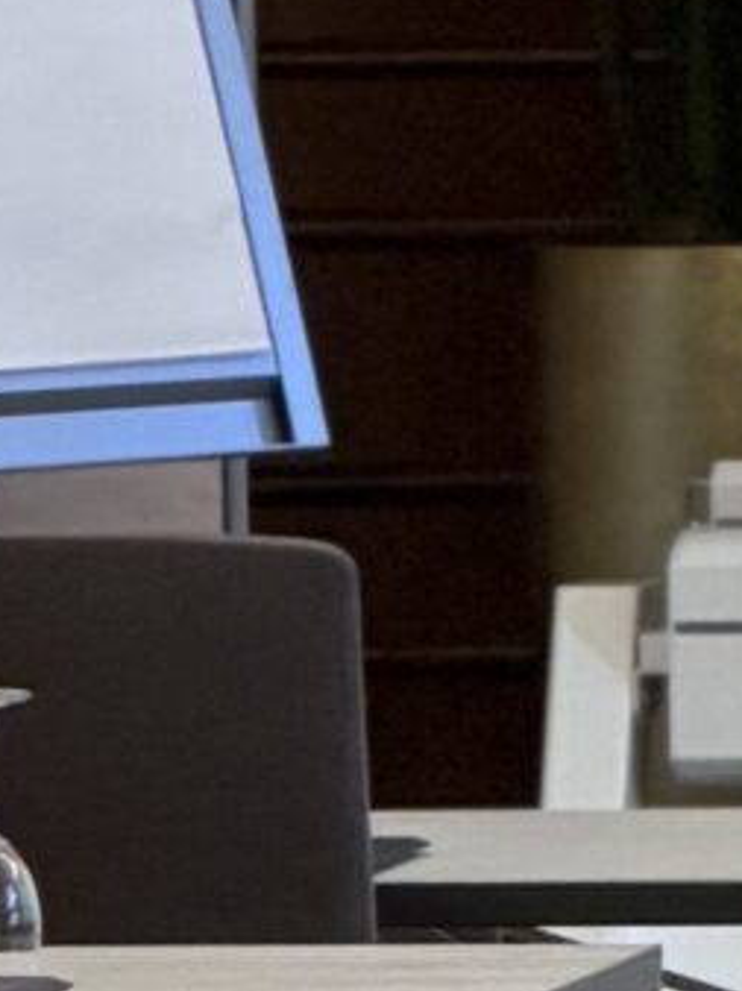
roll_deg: +0.1
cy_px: 147
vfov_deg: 2.6
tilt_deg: -0.4
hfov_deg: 2.0
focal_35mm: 758
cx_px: 449
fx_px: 21691
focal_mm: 16.89
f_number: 2.8
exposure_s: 1/50
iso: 250
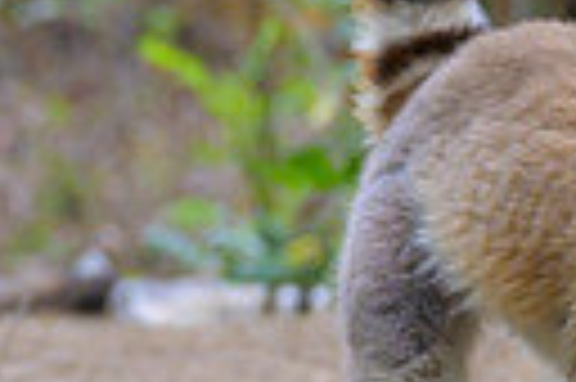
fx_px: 5273
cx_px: 683
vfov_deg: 4.1
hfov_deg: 6.2
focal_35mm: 330
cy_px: -15
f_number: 4
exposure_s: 1/800
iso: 1250
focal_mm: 57
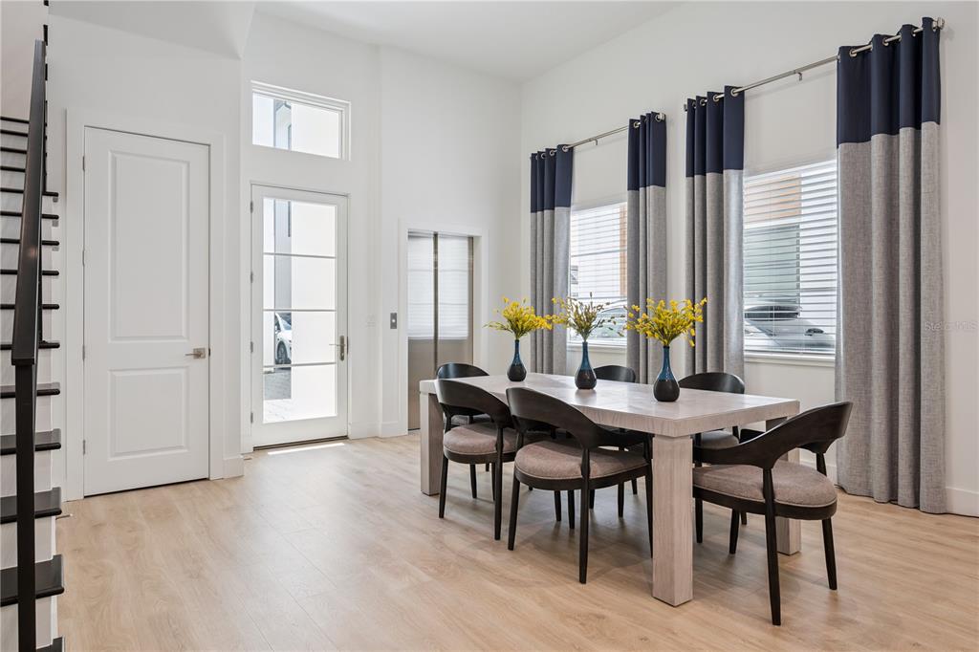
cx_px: 490
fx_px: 584
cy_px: 326
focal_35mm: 22
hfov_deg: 79.9
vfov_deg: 58.3
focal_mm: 21.5
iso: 200
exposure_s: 1/5
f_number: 9
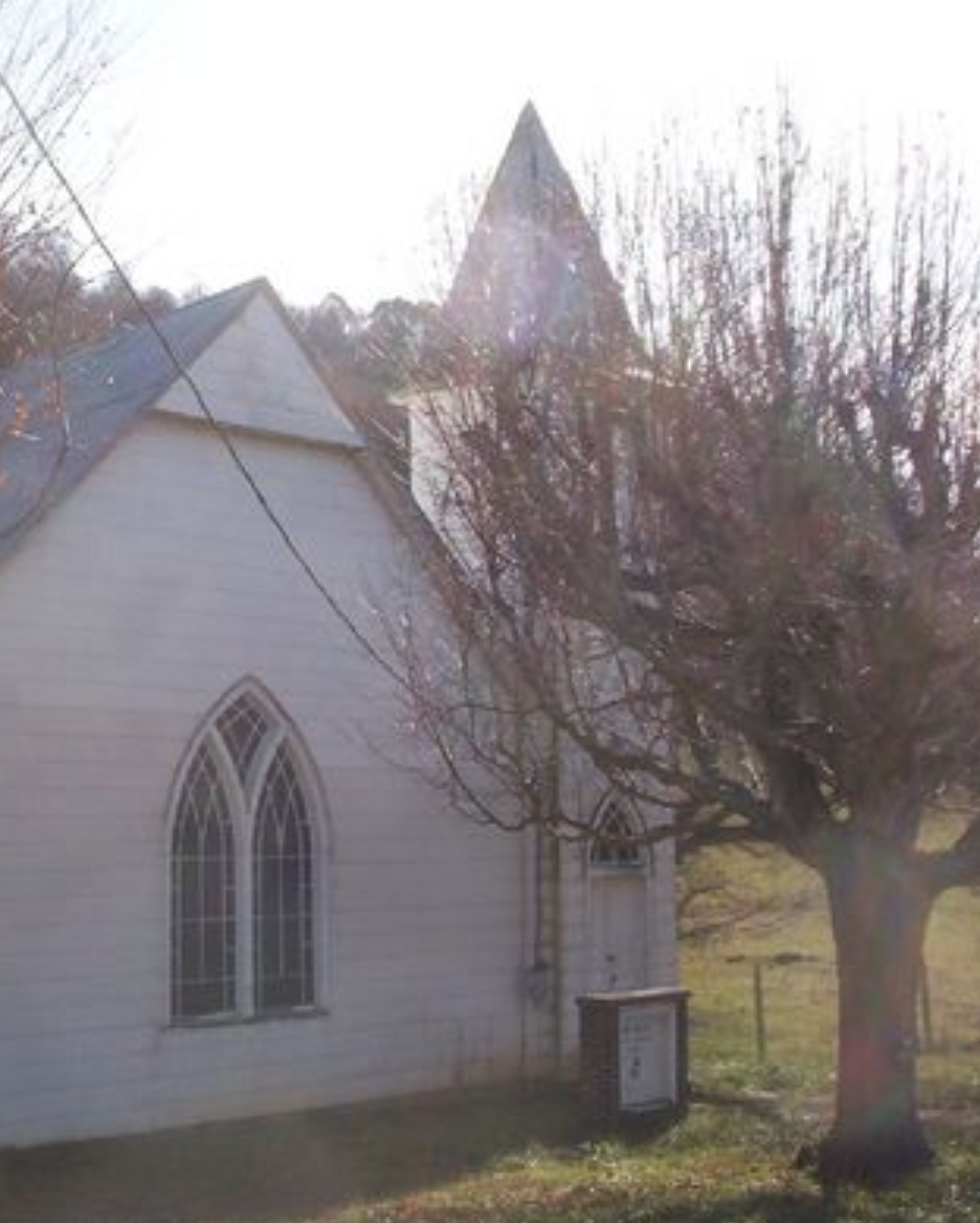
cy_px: 612
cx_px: 248
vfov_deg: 36.0
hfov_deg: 28.8
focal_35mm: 52
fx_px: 1882
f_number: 8
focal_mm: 6
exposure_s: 1/204
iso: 100
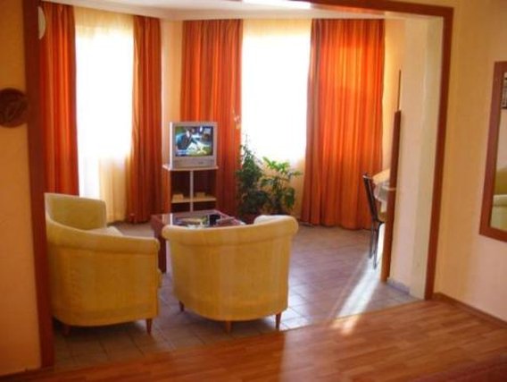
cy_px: 191
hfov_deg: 50.1
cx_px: 254
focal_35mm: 37
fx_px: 542
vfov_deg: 38.7
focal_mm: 6.1
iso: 150
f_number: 2.8
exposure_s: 1/15
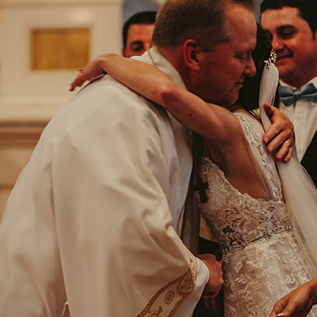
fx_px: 1482
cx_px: 203
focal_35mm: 143
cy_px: 158
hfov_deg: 12.2
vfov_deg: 12.2
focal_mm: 102
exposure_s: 1/80
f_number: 2.8
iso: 800
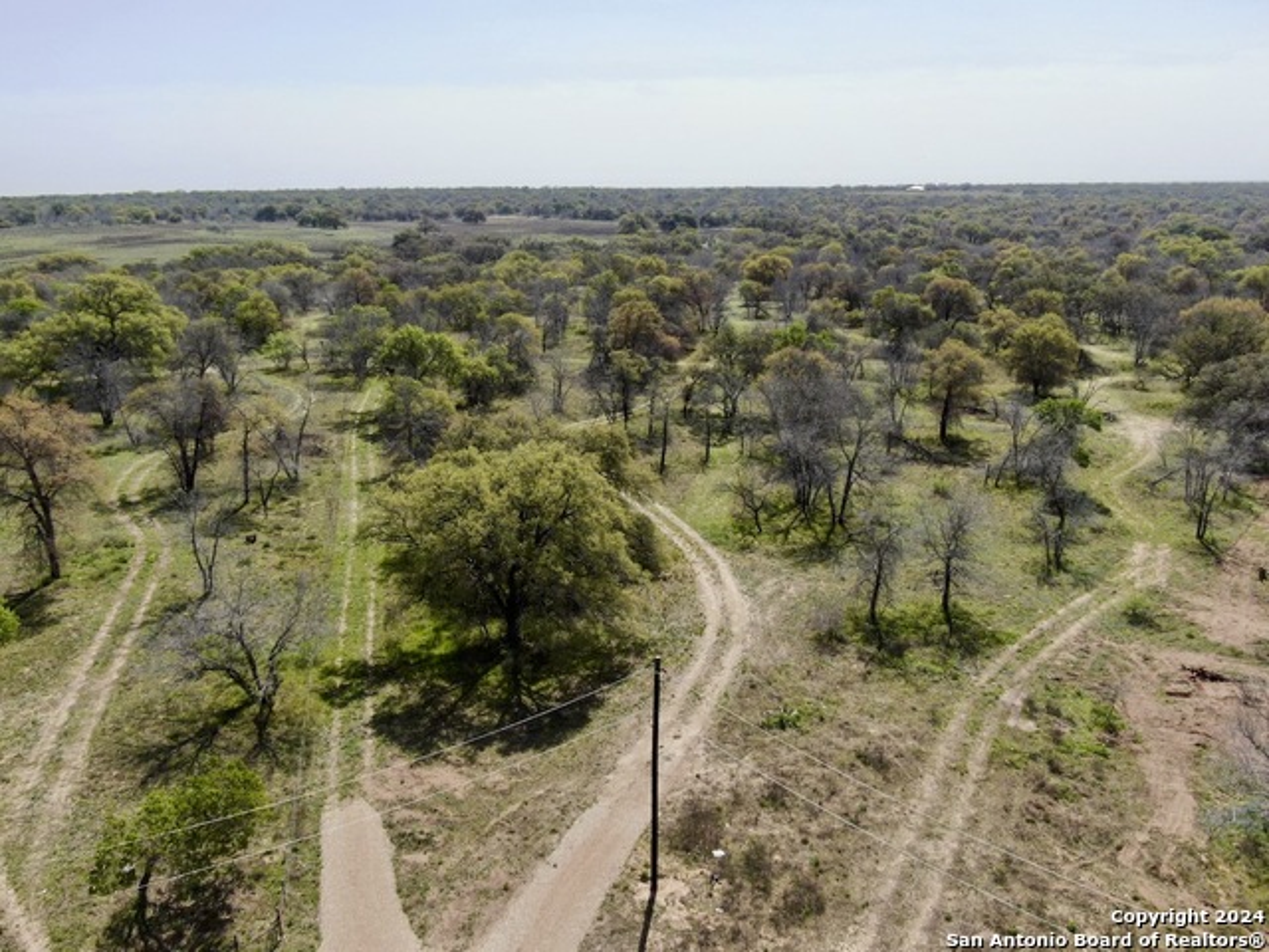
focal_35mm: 32
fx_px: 1173
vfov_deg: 44.2
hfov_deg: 56.8
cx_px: 634
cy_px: 476
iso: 100
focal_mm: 5.45
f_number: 3.1
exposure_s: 1/1250
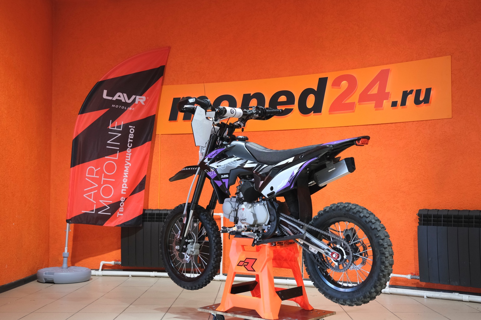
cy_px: 160
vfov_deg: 32.6
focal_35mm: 41
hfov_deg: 47.4
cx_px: 240
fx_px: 548
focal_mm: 27.5
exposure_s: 1/100
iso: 1600
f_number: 4
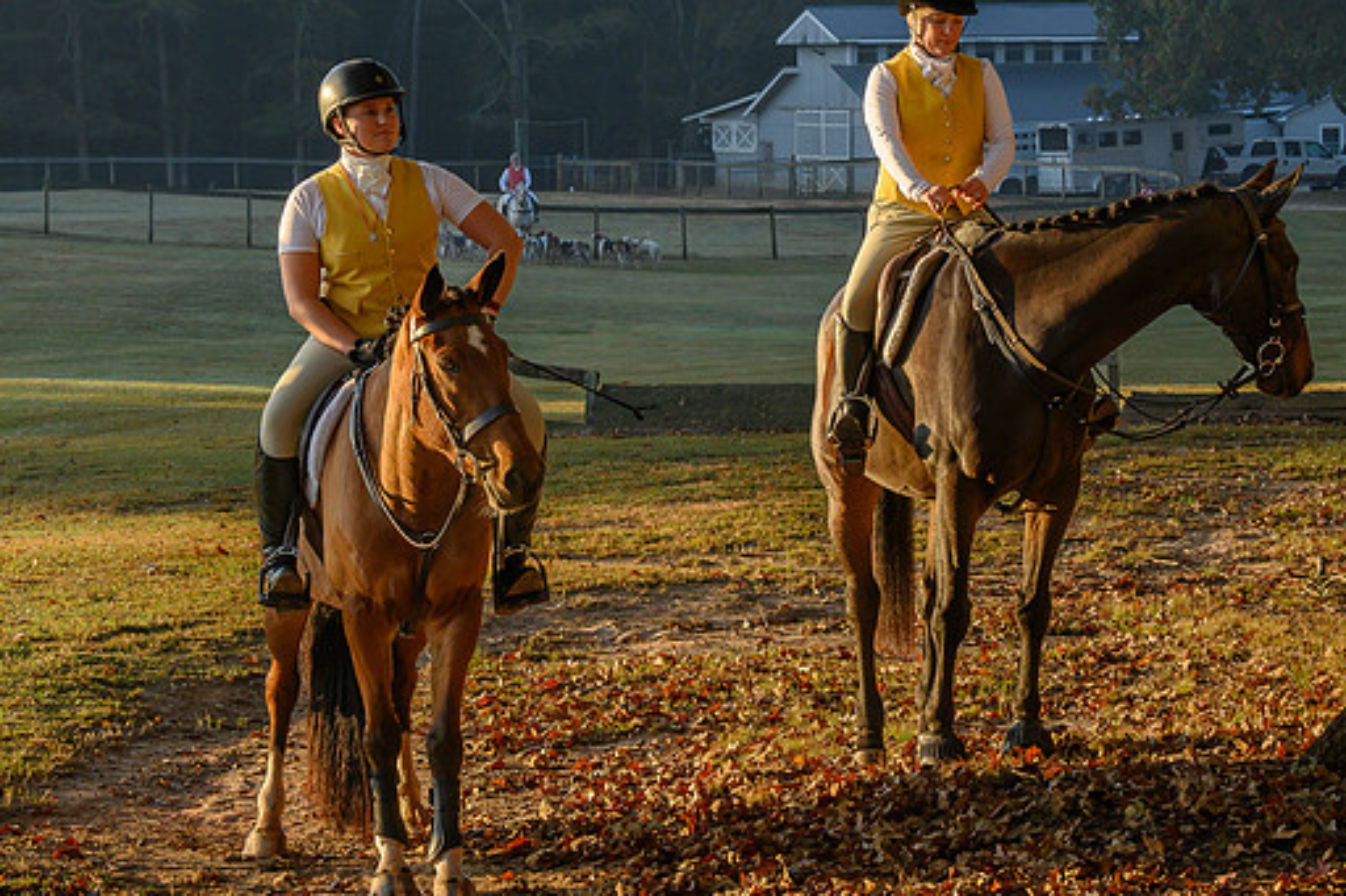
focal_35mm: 134
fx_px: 5008
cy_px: 274
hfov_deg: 15.3
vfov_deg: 10.2
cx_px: 809
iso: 200
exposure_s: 1/125
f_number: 8
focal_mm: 58
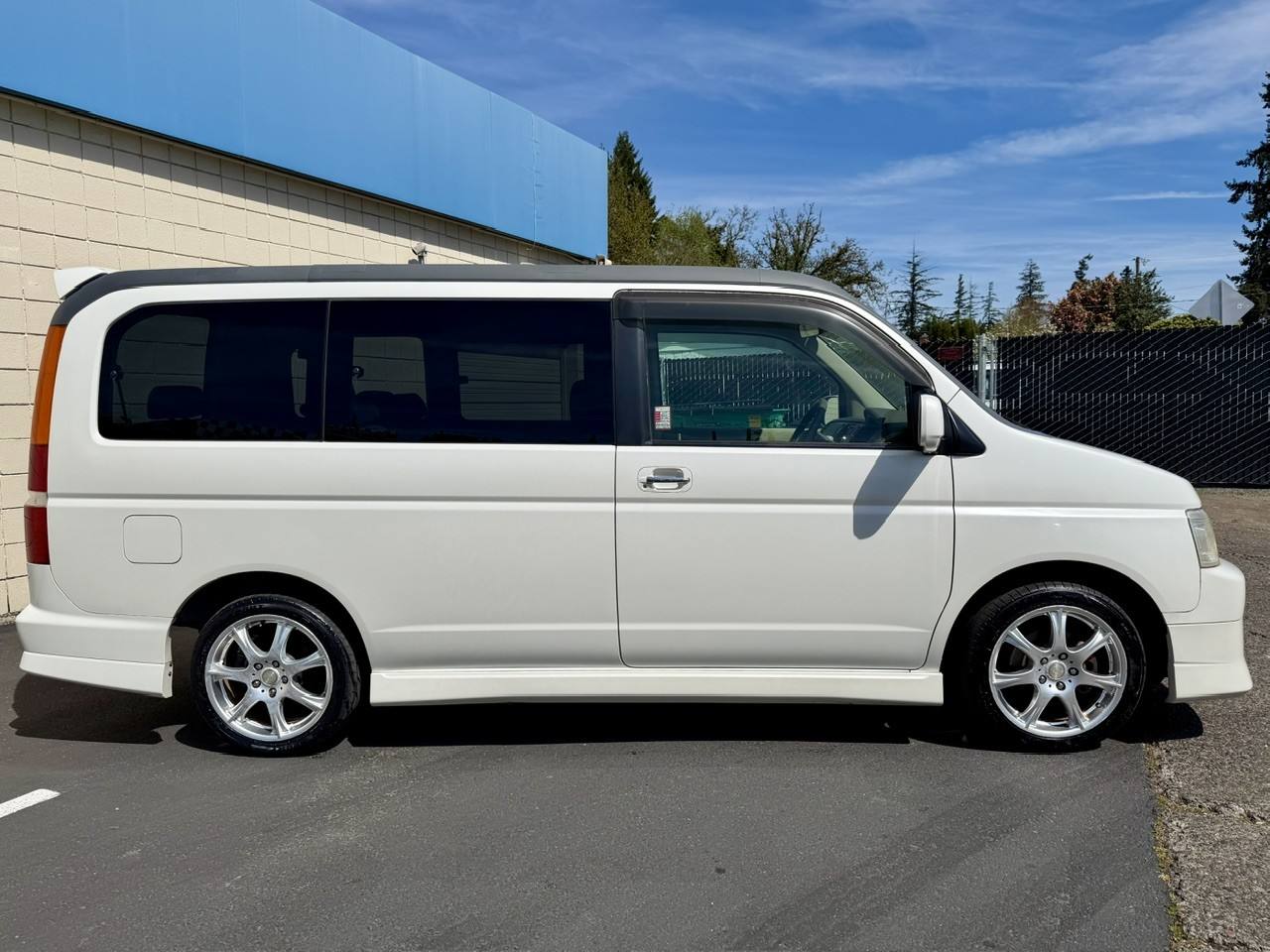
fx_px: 881
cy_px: 476
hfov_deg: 71.6
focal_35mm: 24
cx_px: 635
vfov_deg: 56.8
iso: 80
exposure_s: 1/9091
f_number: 1.78
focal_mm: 6.76
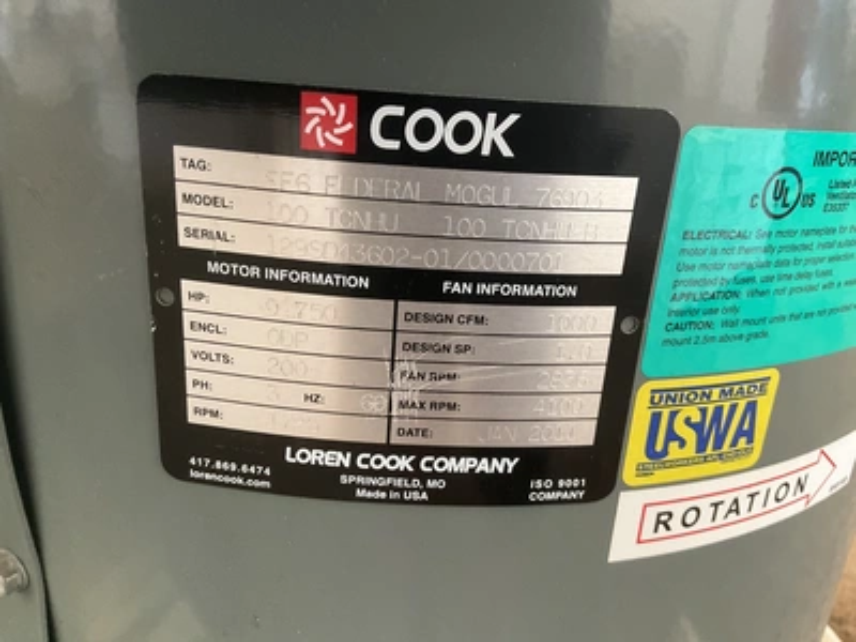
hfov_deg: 61.7
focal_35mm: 29
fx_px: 717
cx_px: 428
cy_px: 321
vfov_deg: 48.2
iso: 200
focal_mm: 3
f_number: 1.8
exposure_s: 1/60
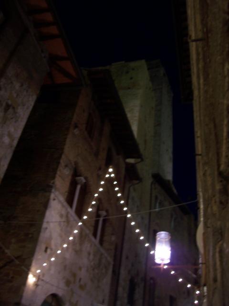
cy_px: 153
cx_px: 114
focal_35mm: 36
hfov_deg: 39.7
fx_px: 318
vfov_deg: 51.4
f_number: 3
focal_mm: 6
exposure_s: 1/2
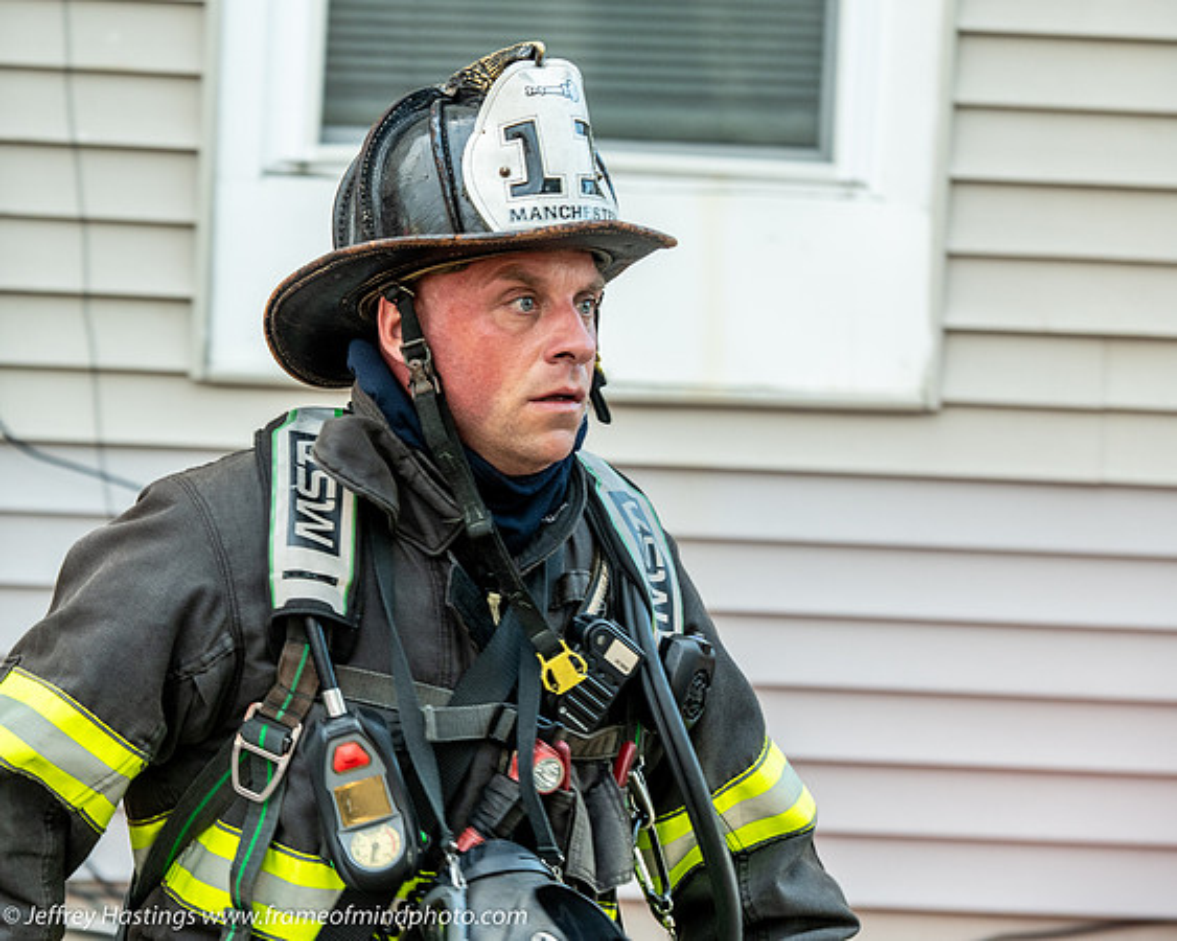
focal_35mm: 165
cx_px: 276
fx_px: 5750
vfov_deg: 9.4
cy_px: 369
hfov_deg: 11.7
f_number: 5
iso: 640
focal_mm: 112
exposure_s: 1/125
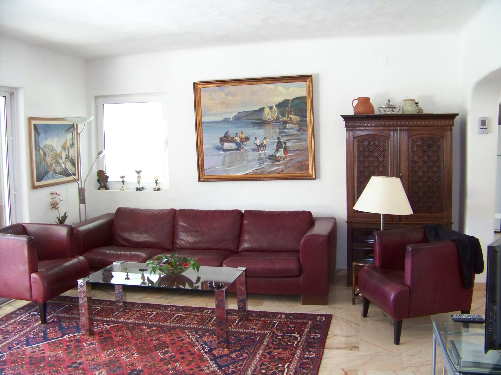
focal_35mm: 36
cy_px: 188
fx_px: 521
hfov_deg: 51.4
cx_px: 250
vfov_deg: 39.7
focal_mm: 5.85
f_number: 2.8
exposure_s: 1/30
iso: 200
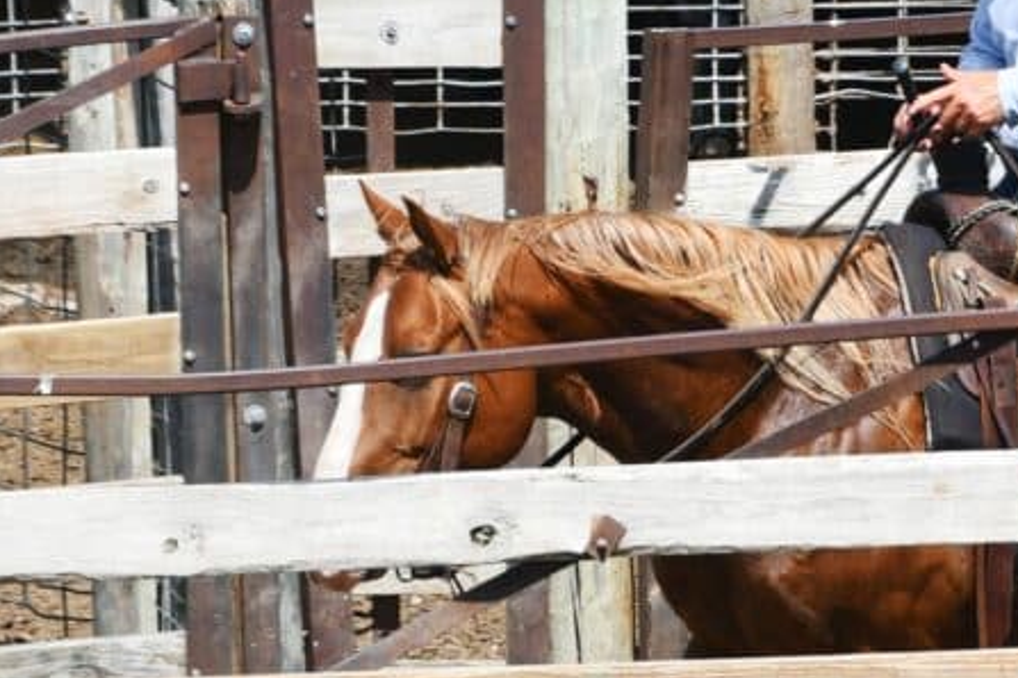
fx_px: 15552
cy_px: 295
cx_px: 688
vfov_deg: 2.5
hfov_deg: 3.7
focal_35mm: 550
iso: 160
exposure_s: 1/500
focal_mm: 160
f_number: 8
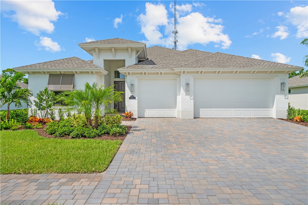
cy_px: 102
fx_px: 180
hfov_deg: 81.2
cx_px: 154
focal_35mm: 21
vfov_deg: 59.5
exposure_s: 1/500
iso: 800
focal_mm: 21
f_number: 8
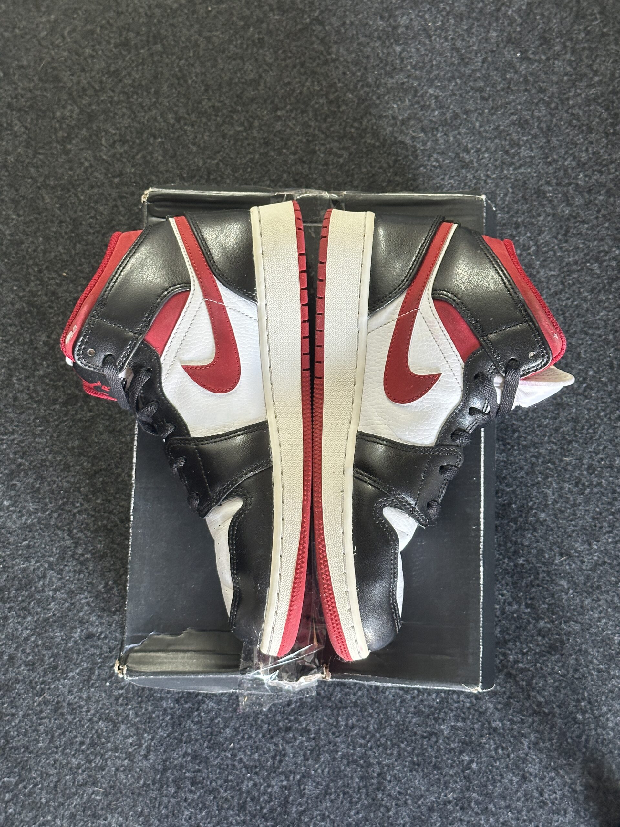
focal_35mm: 48
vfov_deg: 39.7
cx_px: 310
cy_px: 414
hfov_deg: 30.3
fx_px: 1146
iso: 200
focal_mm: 6.86
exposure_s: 1/50
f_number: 1.78
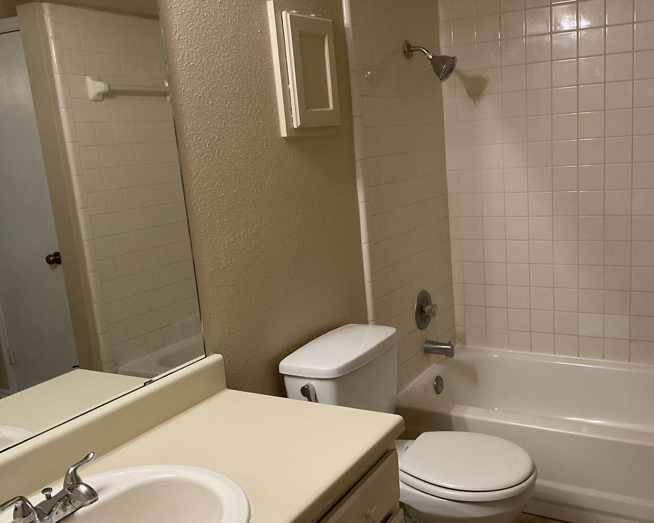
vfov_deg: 42.2
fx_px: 677
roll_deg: +4.9
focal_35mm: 35
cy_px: 282
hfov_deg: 51.2
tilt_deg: -12.0
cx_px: 396
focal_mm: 3
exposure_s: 1/60
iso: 125
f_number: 1.8
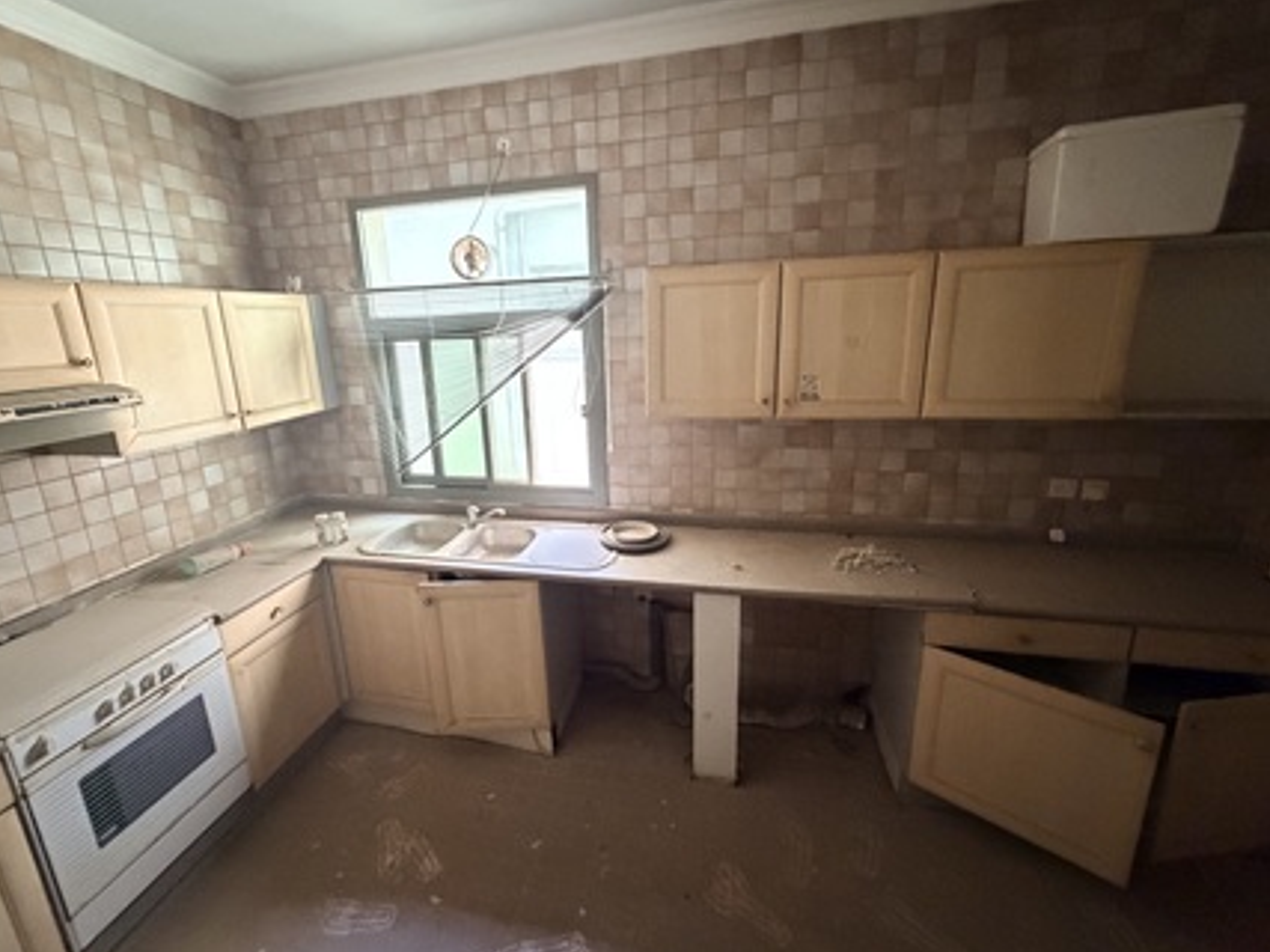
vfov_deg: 81.7
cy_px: 454
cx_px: 599
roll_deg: +2.5
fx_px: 550
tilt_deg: -9.9
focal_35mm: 15
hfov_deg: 98.1
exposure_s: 1/60
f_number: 2.2
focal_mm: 2.22
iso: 1250
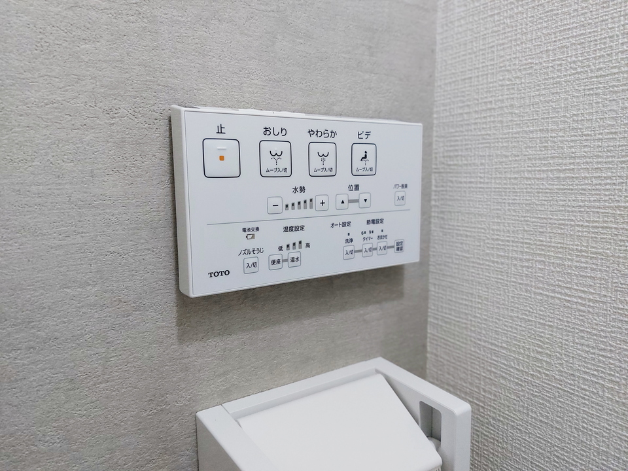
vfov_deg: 56.8
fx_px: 435
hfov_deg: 71.6
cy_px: 236
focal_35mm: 24
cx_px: 314
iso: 250
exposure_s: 1/24
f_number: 1.8
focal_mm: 5.23
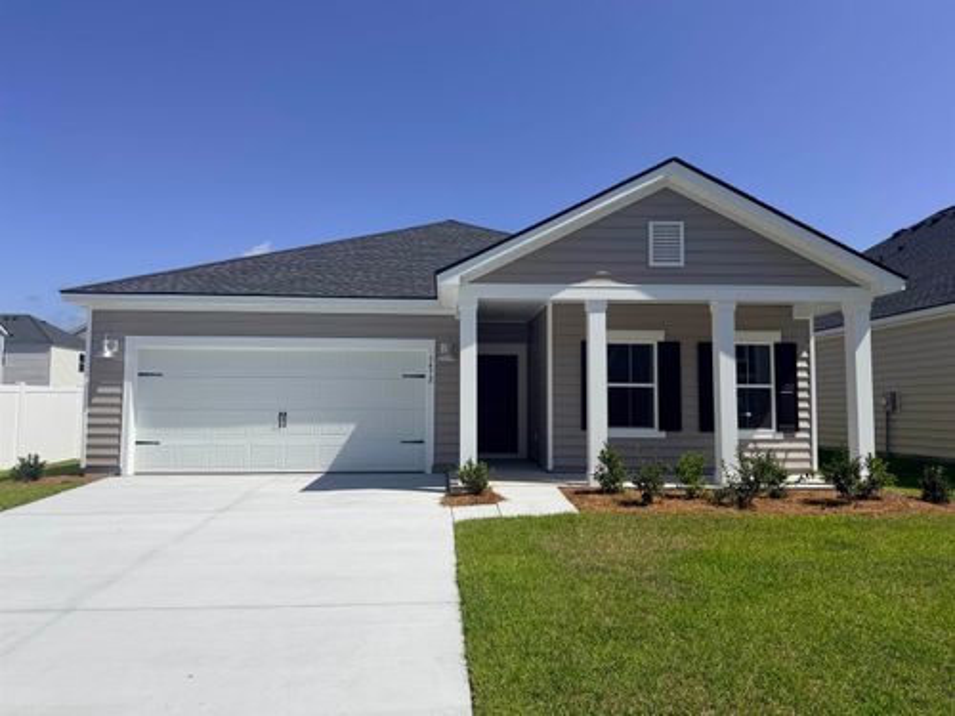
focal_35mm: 24
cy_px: 358
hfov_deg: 71.6
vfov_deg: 56.8
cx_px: 478
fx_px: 662
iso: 80
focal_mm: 6.76
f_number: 1.78
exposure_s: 1/9091
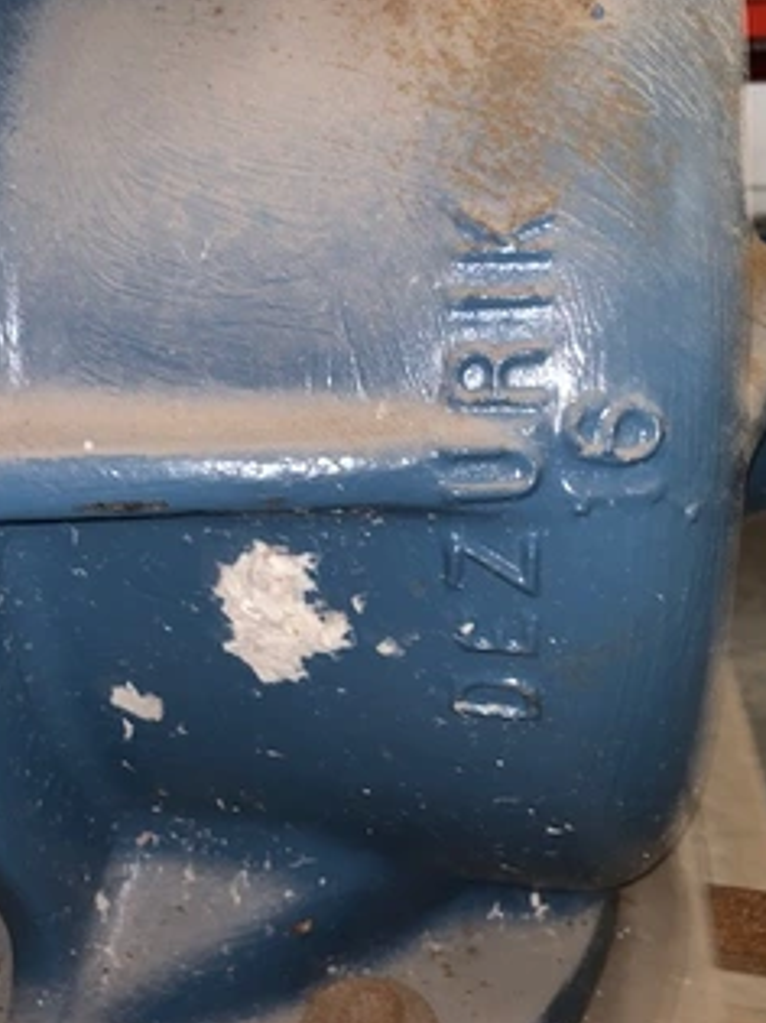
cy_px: 484
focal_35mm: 33
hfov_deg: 42.9
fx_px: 974
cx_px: 364
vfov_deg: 55.3
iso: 32
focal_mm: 4.25
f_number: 1.8
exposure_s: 1/4
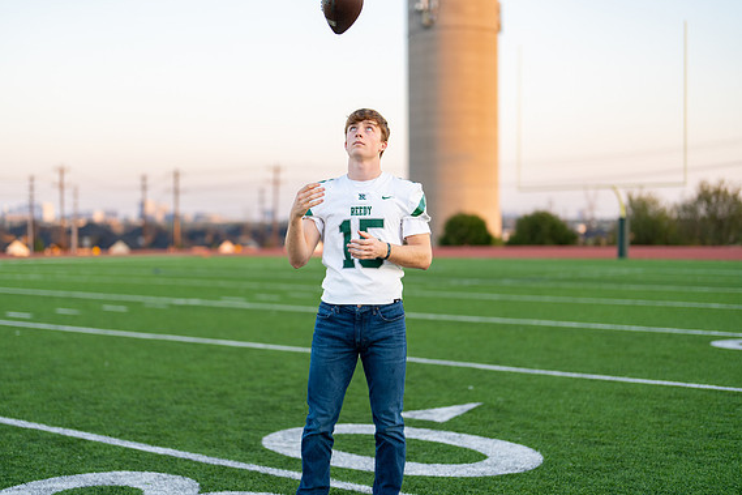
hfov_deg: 36.2
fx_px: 1133
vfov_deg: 24.6
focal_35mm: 55
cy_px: 251
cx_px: 337
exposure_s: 1/1000
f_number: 1.2
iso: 250
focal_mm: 50
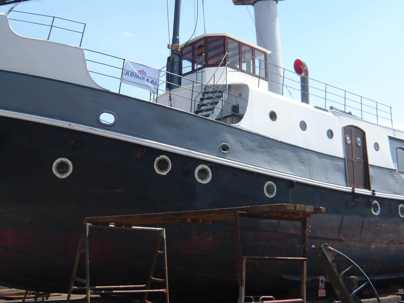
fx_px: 537
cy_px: 123
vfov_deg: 31.4
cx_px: 250
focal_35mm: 46
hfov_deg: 41.0
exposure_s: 1/160
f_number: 8
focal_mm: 4.6
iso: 100
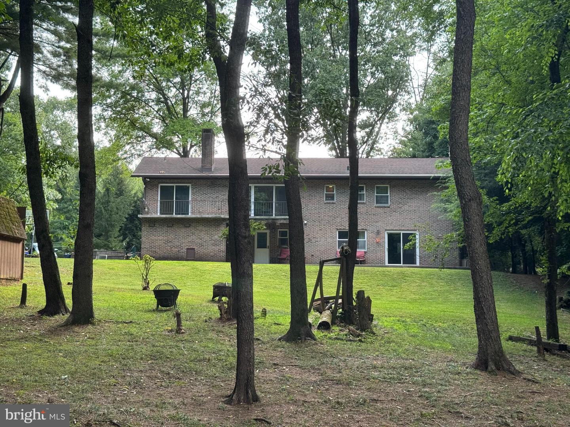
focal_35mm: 48
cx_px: 285
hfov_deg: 39.7
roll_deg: -0.7
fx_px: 790
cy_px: 214
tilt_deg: +6.6
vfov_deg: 30.3
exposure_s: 1/293
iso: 64
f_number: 1.78
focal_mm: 6.76
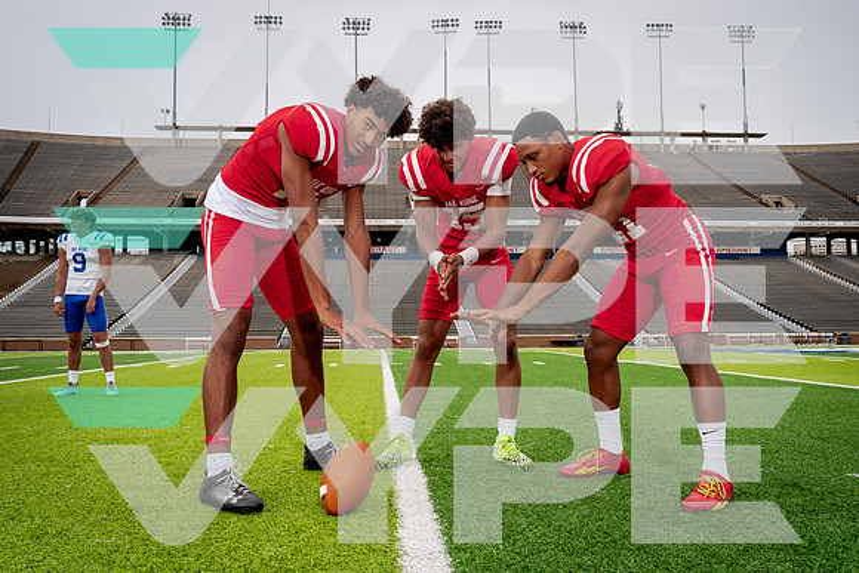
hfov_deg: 60.1
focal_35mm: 31
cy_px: 286
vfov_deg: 42.2
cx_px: 430
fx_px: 742
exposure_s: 1/250
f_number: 8
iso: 320
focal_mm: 30
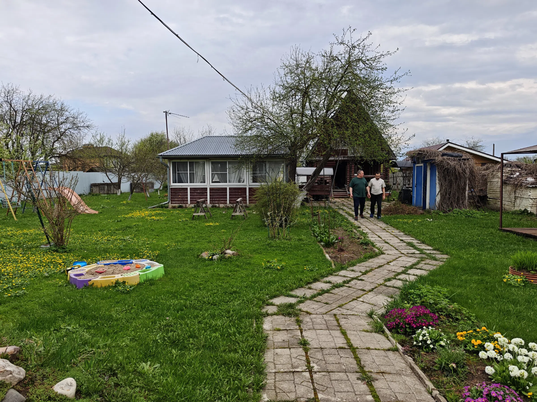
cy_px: 201
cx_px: 268
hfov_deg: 73.9
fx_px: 357
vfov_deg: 58.9
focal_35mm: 23
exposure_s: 1/1882
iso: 50
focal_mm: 6.55
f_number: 1.62
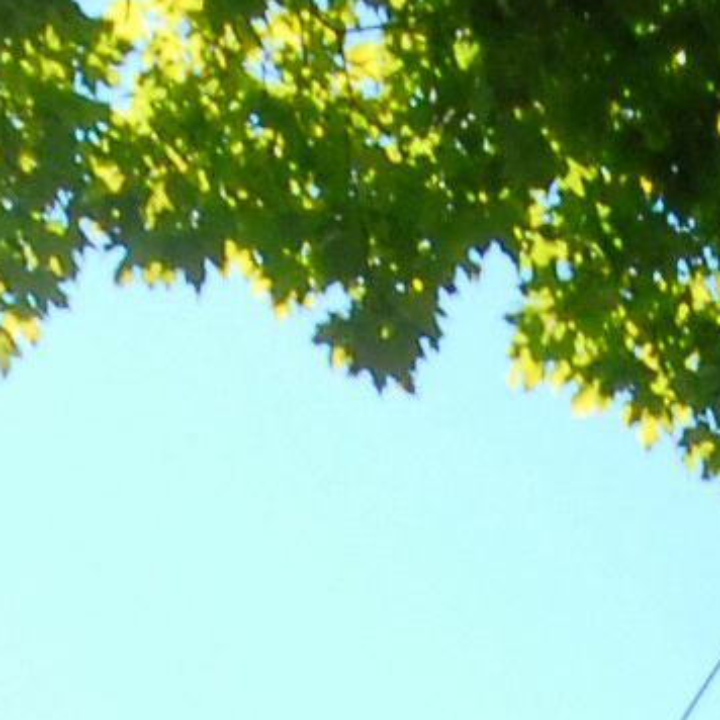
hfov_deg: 10.9
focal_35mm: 153
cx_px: 1185
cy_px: 2116
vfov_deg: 9.3
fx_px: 3592
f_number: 10
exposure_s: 1/125
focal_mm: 11
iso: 400
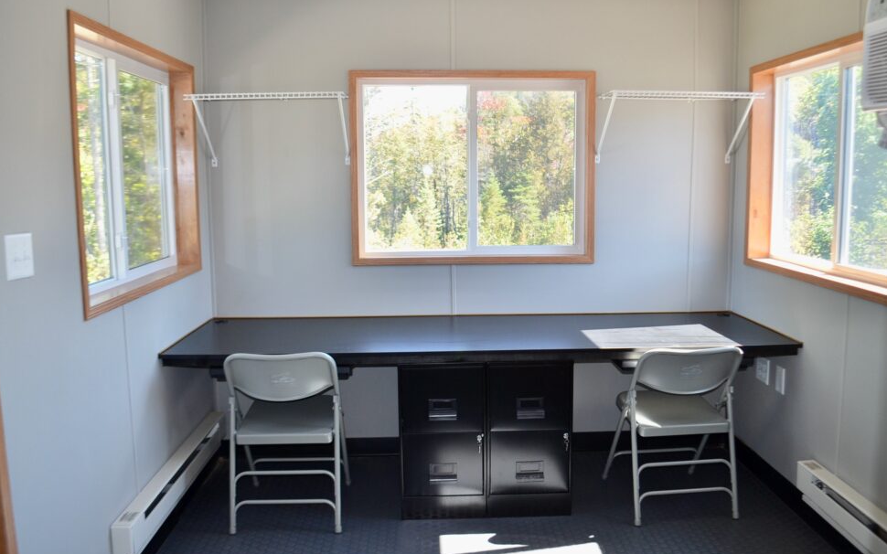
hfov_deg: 64.6
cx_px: 439
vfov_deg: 43.1
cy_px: 262
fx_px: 701
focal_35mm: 29
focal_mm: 18
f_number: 3.5
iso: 320
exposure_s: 1/125
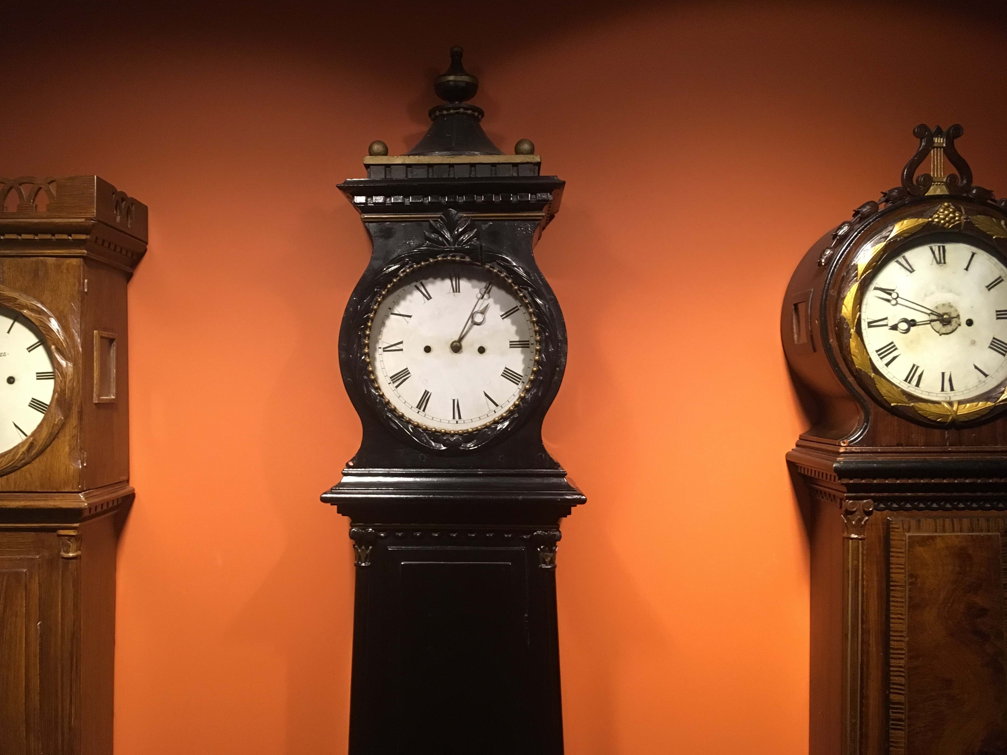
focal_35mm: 32
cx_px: 458
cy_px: 347
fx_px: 931
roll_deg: +0.6
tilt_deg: +4.0
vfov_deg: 44.1
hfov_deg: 56.7
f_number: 2.2
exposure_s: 1/20
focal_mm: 4.15
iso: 200
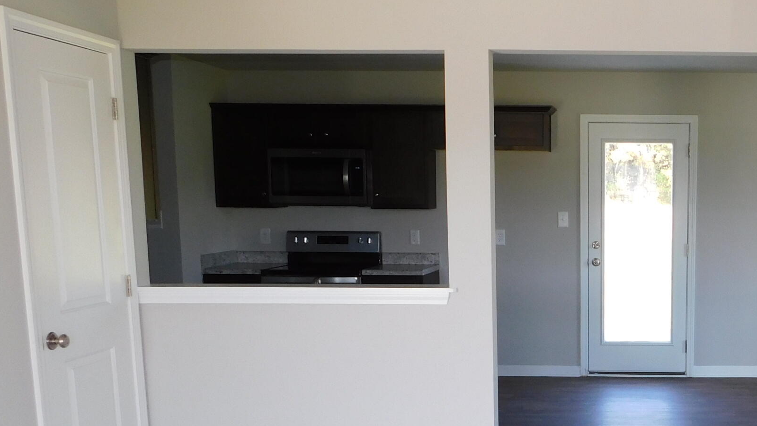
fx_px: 944
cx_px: 637
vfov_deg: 24.9
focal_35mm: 47
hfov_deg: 41.3
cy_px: 358
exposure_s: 1/50
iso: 125
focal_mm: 4
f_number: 3
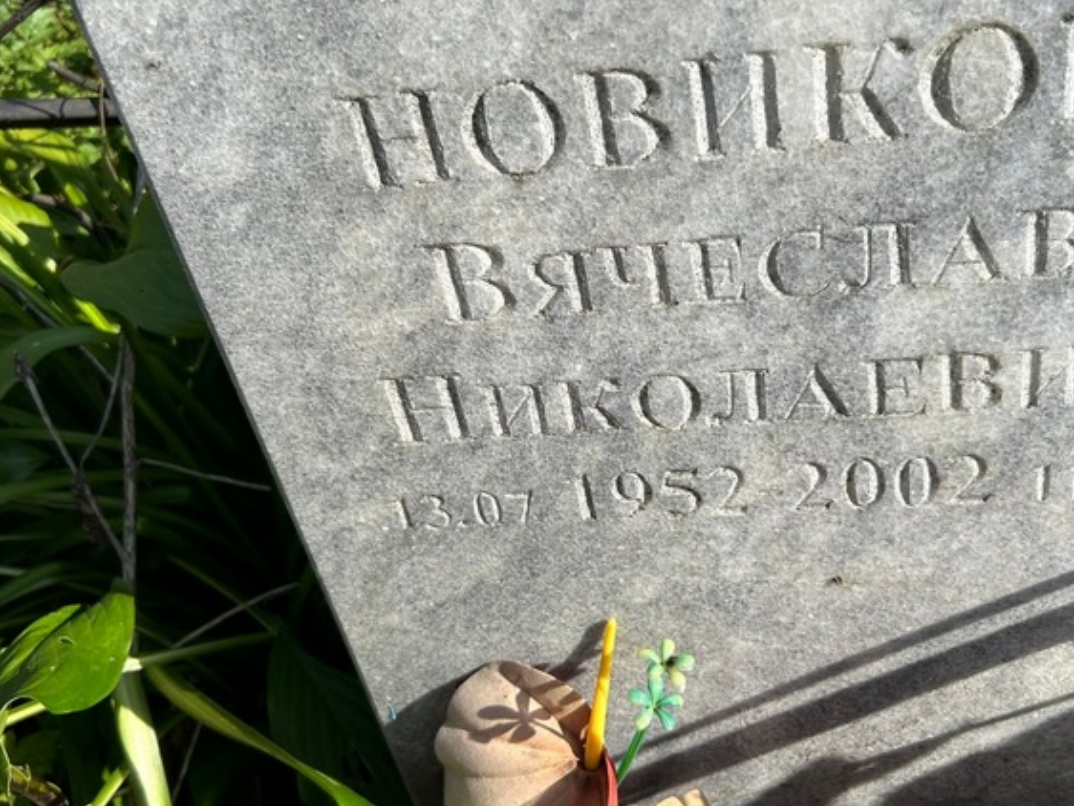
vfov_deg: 38.7
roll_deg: +2.8
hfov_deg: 49.9
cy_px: 376
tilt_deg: -40.9
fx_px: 1148
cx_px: 623
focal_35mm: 37
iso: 50
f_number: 1.5
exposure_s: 1/3704
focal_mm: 5.7
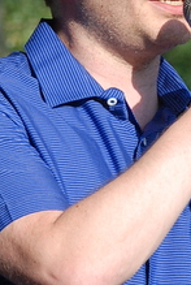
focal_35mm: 468
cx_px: 131
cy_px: 229
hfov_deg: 3.0
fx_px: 3704
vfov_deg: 4.4
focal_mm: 95
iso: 320
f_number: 5.6
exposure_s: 1/500
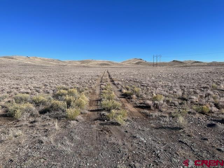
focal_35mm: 24
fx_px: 155
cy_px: 84
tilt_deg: -4.7
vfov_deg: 56.8
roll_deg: +1.5
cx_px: 112
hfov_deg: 71.6
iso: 80
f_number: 1.78
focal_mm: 6.86
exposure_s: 1/5000
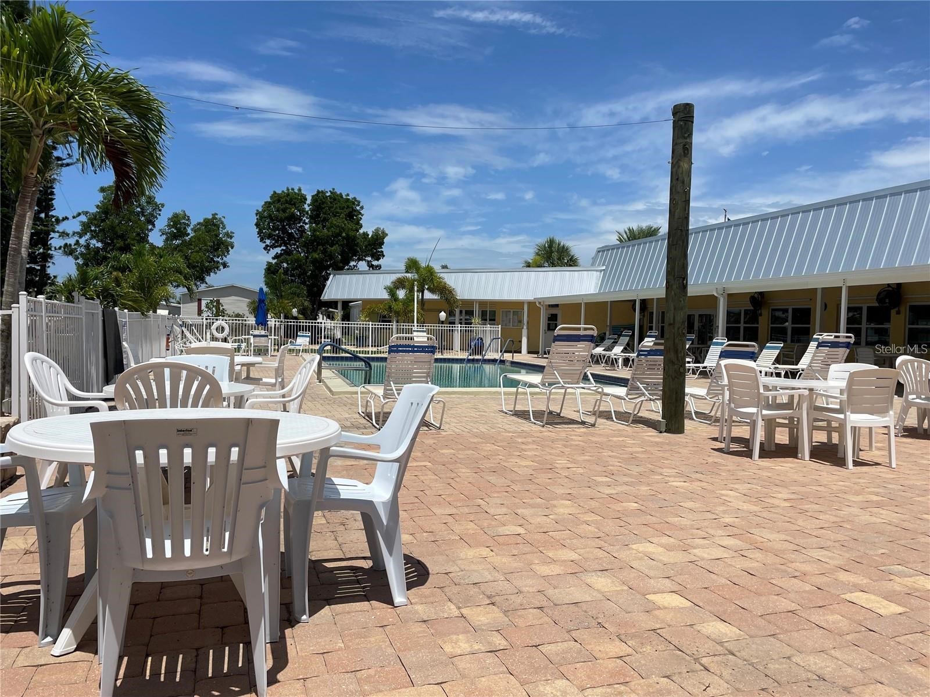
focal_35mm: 26
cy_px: 348
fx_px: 699
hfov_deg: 67.3
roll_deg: -1.3
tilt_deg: +0.2
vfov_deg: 53.1
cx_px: 465
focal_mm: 4.2
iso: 32
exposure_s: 1/7813
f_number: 1.6
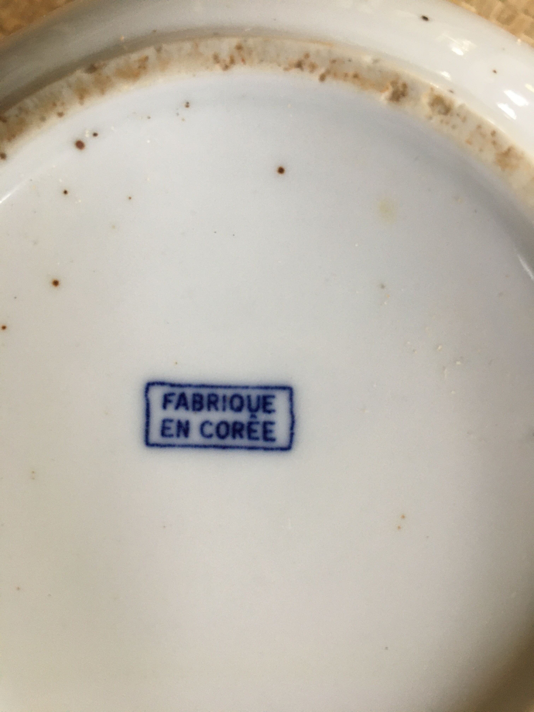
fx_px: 596
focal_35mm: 29
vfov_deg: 61.7
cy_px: 356
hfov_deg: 48.2
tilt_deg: -70.0
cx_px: 267
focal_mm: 4.15
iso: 125
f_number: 2.2
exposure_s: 1/33
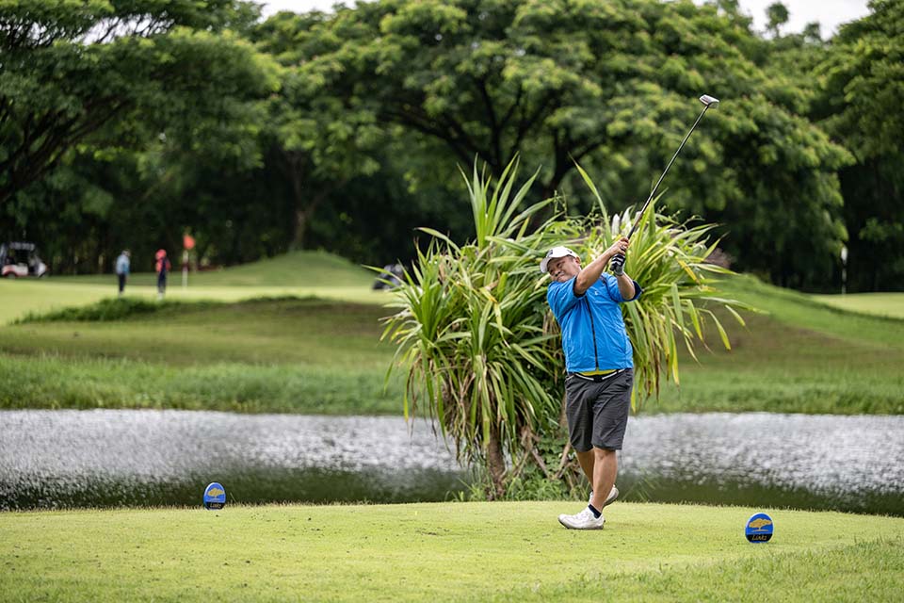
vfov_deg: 9.8
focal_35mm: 140
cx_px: 452
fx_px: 3515
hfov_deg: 14.7
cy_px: 302
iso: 500
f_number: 2.8
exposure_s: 1/3200
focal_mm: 140
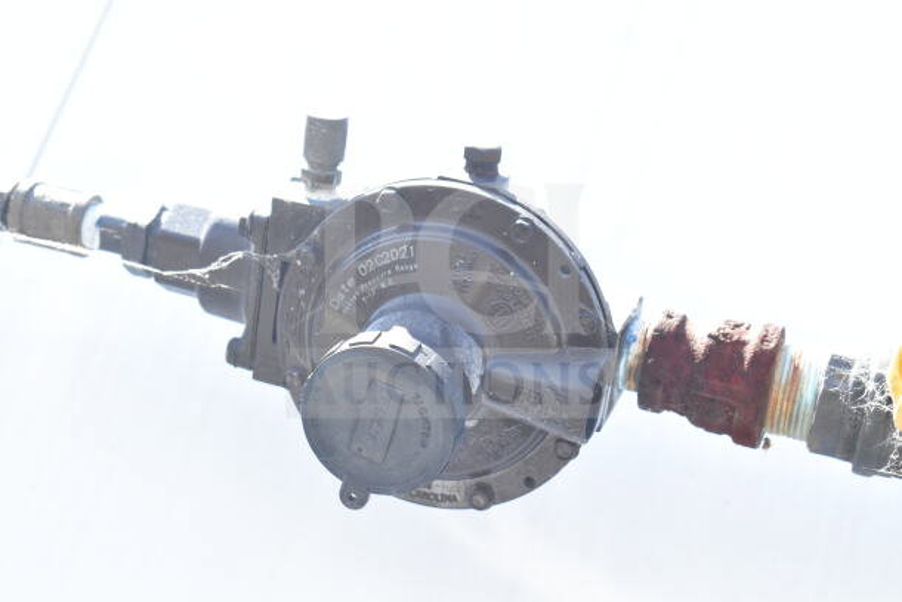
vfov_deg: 16.6
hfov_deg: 24.6
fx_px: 2067
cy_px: 301
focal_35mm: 82
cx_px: 451
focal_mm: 55
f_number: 10
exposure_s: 1/400
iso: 1600
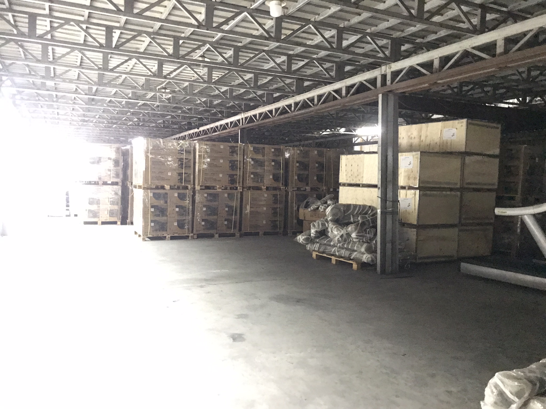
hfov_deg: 63.4
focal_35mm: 28
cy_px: 204
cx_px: 273
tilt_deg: -2.1
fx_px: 442
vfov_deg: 49.7
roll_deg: -0.6
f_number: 1.8
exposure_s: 1/4
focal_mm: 3.99
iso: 160
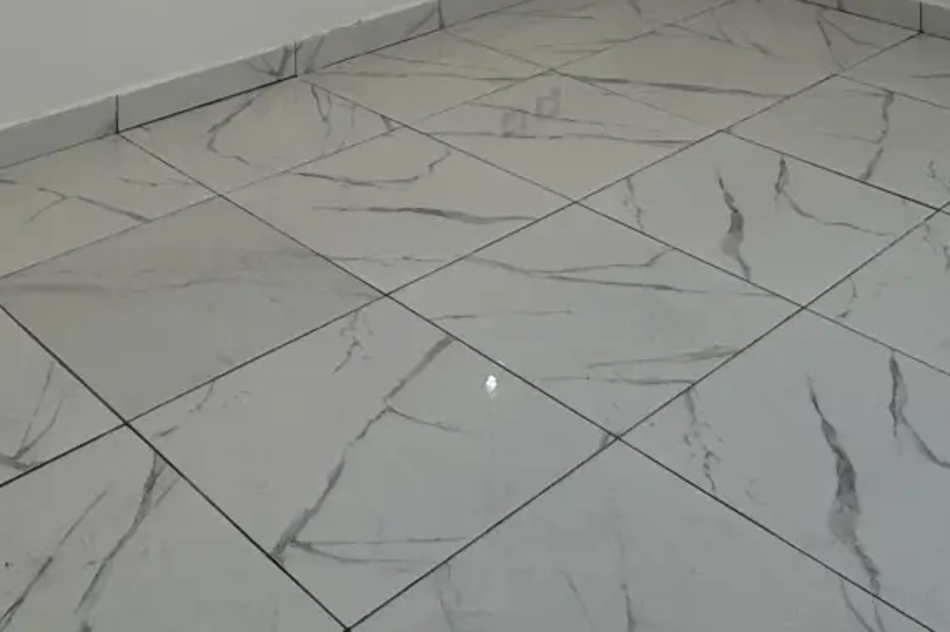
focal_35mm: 49
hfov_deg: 40.3
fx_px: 1292
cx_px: 413
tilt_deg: +0.1
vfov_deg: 21.4
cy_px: -404
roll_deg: +0.2
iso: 50
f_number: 2.2
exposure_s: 1/120
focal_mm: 2.22
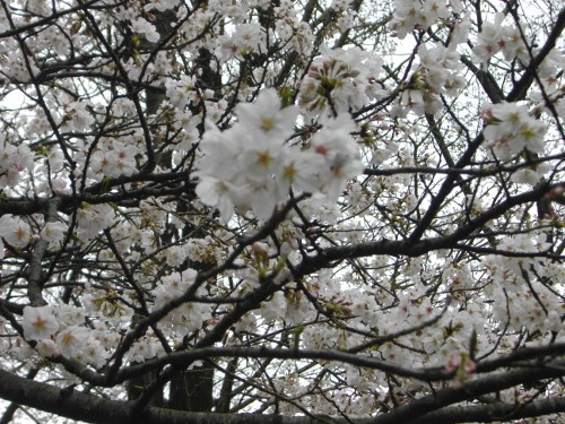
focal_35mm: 96
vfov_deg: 15.4
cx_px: 282
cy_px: 212
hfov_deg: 20.4
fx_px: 1567
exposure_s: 1/200
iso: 163
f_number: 5.2
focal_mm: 17.1
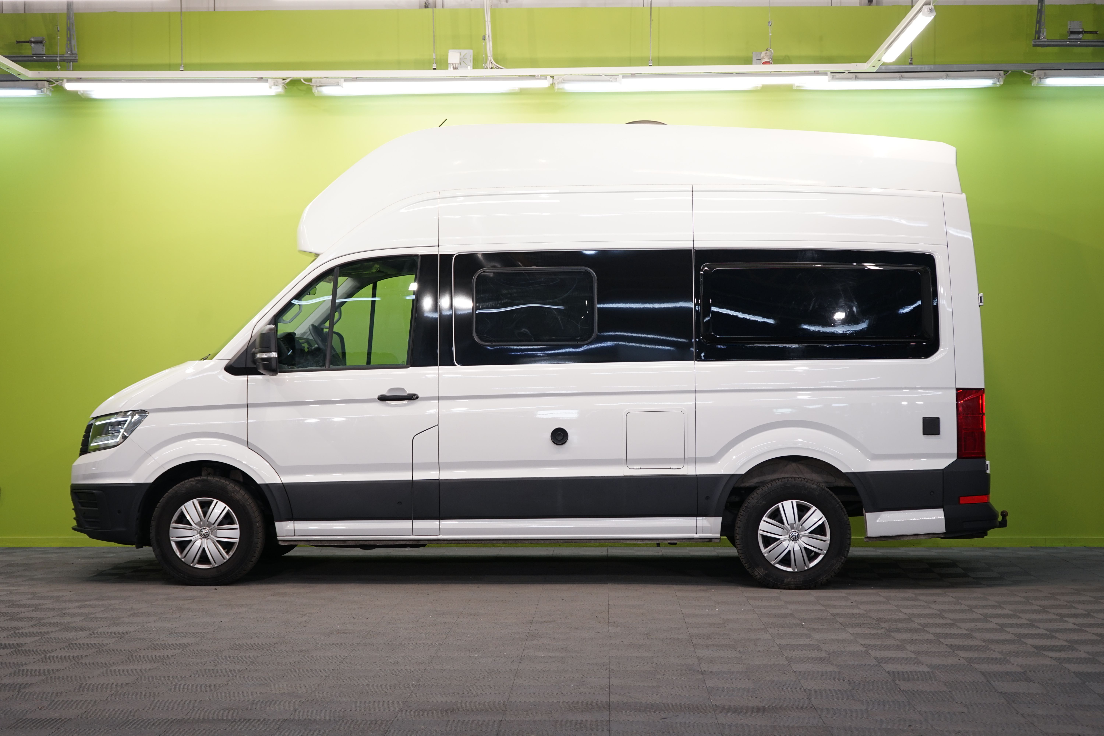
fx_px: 1748
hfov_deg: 35.1
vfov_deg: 23.8
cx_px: 552
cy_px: 368
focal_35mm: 57
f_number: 6.3
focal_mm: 57
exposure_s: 1/25
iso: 320
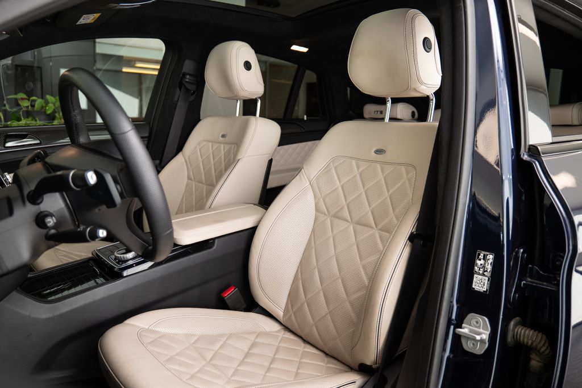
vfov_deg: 43.8
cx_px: 281
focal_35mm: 30
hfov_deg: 62.2
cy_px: 194
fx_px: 482
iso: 160
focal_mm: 28
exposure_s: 1/80
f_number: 4
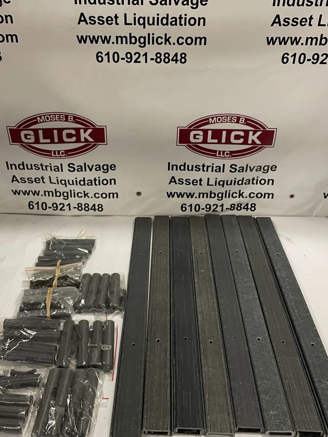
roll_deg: -2.1
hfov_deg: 42.9
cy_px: 221
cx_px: 150
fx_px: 417
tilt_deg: -31.1
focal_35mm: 33
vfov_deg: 55.4
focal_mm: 4.2
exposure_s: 1/60
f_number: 1.6
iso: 100
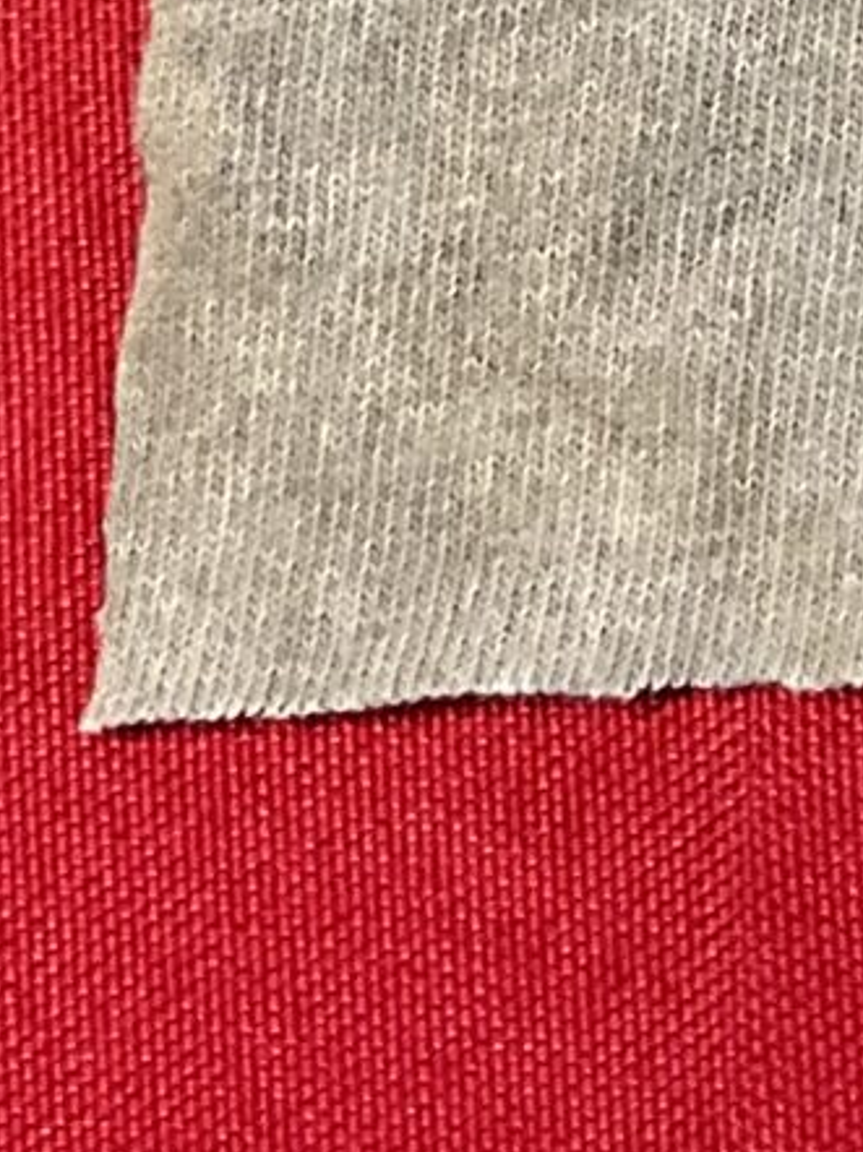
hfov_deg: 8.1
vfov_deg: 11.1
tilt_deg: -80.4
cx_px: 2154
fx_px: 5590
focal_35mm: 168
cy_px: -792
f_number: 1.8
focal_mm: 3
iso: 100
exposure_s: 1/60
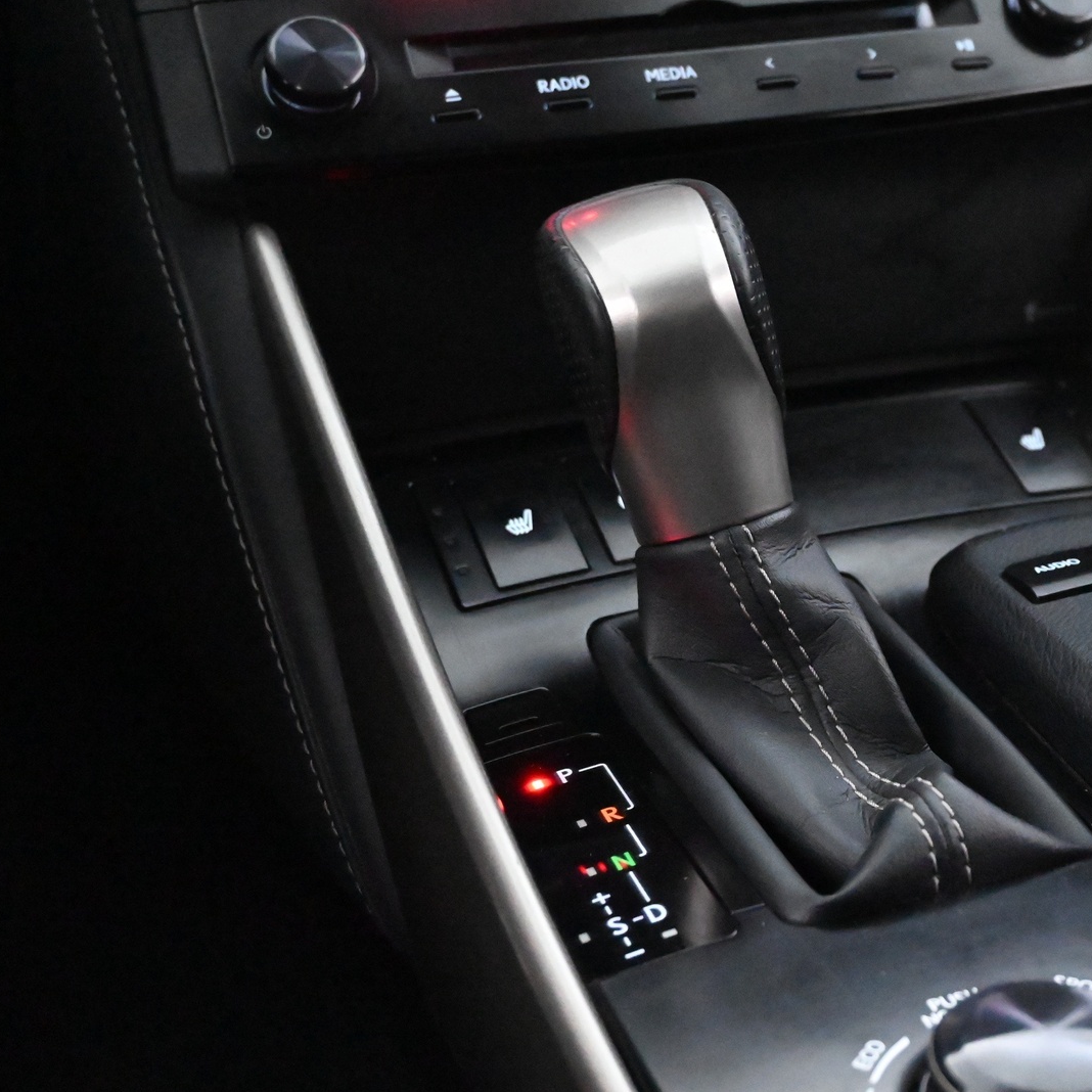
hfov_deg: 28.8
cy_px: 550
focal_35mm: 59
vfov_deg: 29.1
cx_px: 756
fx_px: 2105
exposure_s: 1/50
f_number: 4.8
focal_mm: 30.5
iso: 18000
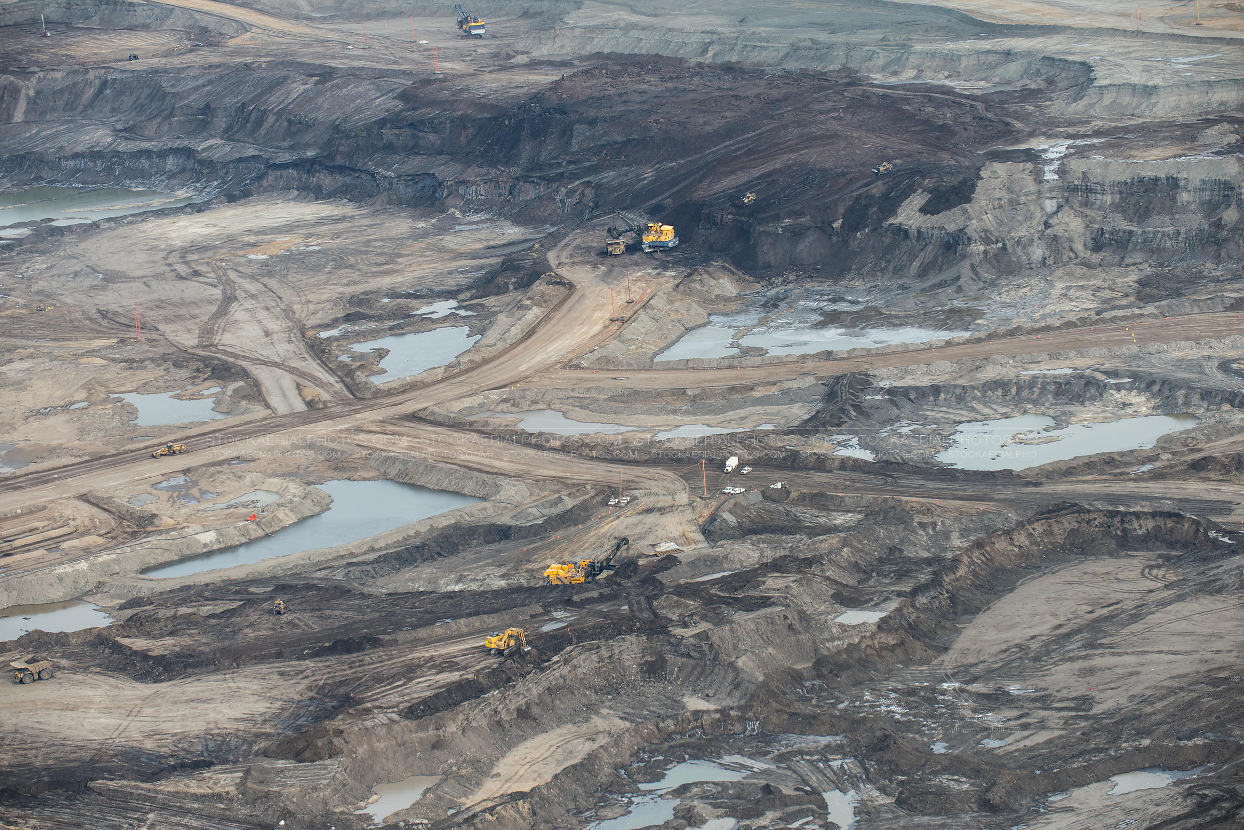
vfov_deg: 11.8
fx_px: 4010
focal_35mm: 116
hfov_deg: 17.6
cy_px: 415
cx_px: 622
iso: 400
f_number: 5.6
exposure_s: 1/800
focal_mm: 116
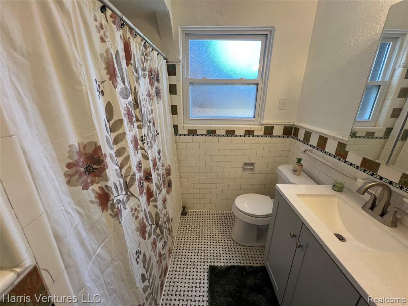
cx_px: 204
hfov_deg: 106.2
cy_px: 153
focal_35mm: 13
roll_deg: +0.0
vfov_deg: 89.9
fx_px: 153
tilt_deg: -18.5
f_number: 1.8
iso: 80
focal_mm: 1.57
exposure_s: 1/120
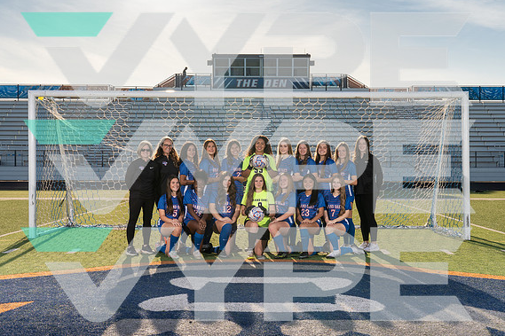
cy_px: 167
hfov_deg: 37.5
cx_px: 249
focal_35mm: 53
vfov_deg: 25.5
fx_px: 743
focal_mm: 52
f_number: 11
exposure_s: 1/250
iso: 100
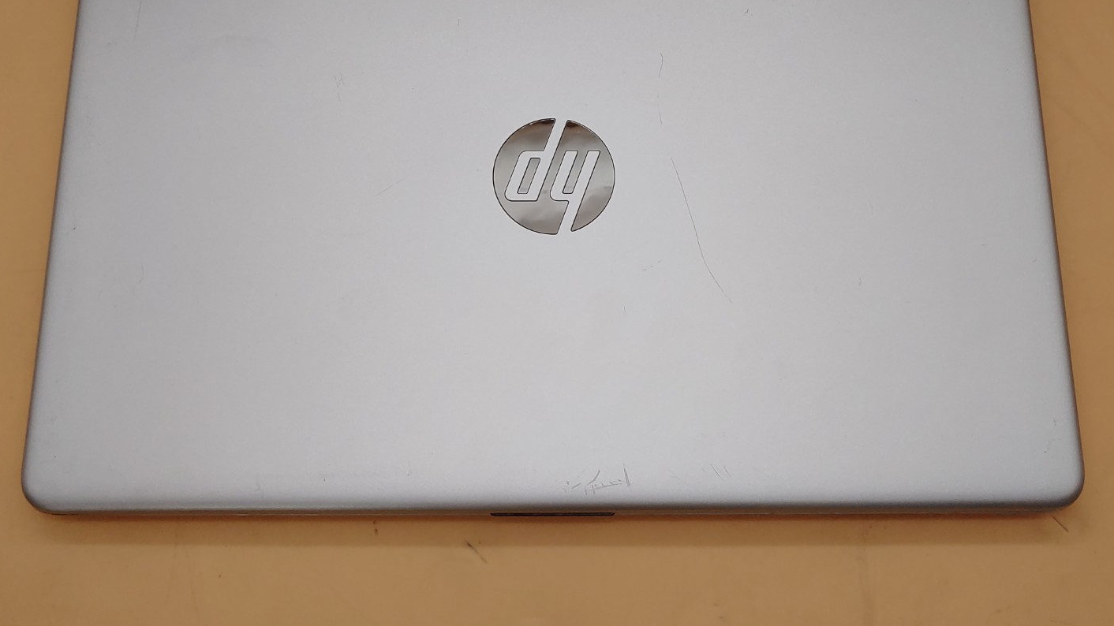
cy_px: 217
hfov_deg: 50.5
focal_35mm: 40
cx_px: 557
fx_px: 1181
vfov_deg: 29.5
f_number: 1.8
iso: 50
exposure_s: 1/425
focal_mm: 4.36
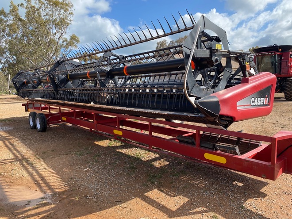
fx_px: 219
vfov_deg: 53.1
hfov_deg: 67.3
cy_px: 110
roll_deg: +1.5
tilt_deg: -6.2
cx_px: 146
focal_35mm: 26
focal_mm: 4.25
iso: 32
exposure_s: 1/1330
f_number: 1.8
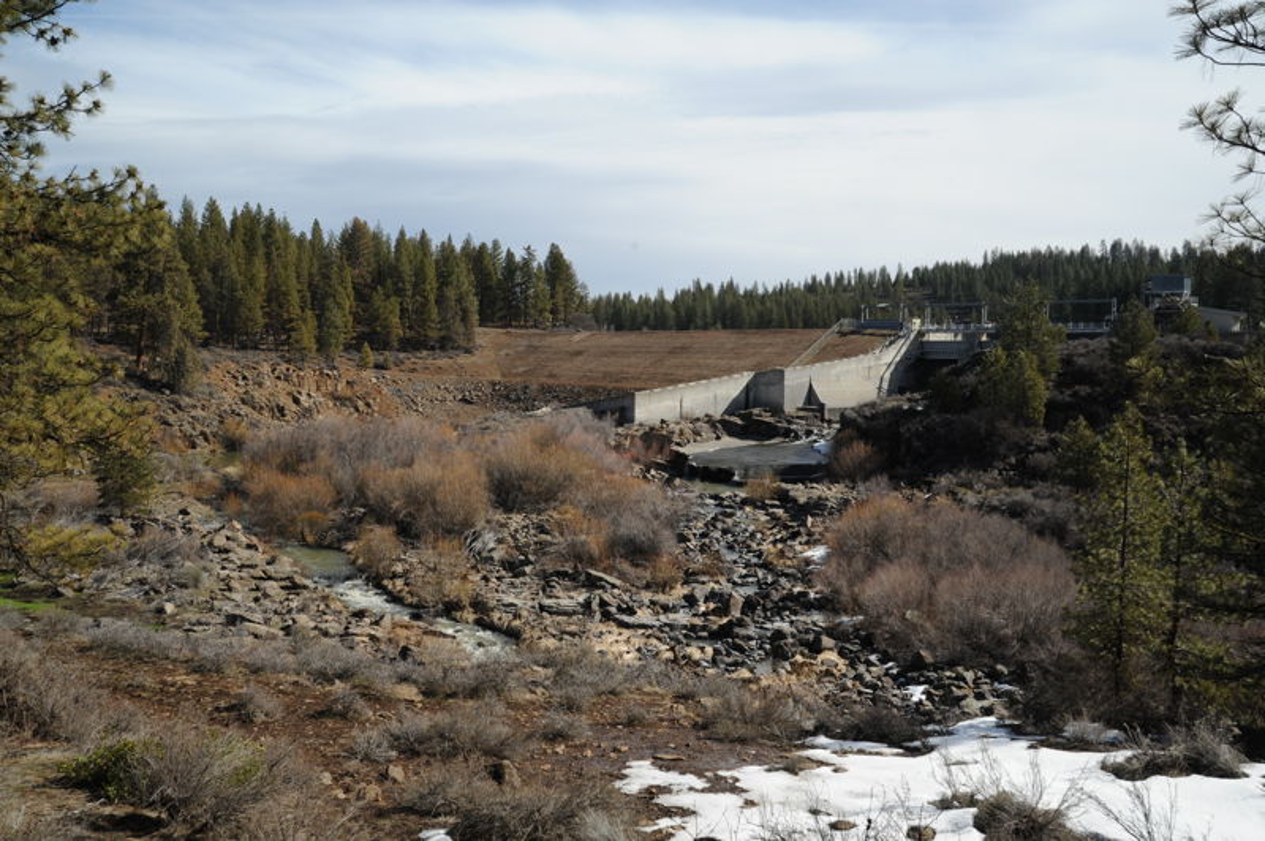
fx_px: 1088
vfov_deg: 42.3
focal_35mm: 31
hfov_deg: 60.3
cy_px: 420
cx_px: 632
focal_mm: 31
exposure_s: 1/200
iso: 200
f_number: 14
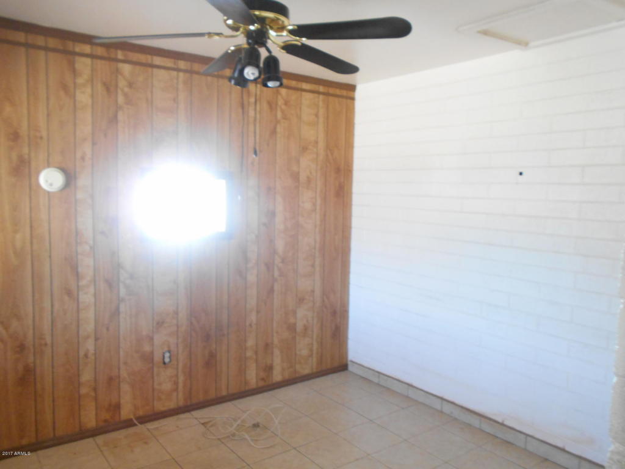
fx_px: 469
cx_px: 312
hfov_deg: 67.3
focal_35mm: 26
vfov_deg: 53.1
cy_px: 234
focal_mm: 4.6
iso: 320
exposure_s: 1/30
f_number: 3.2
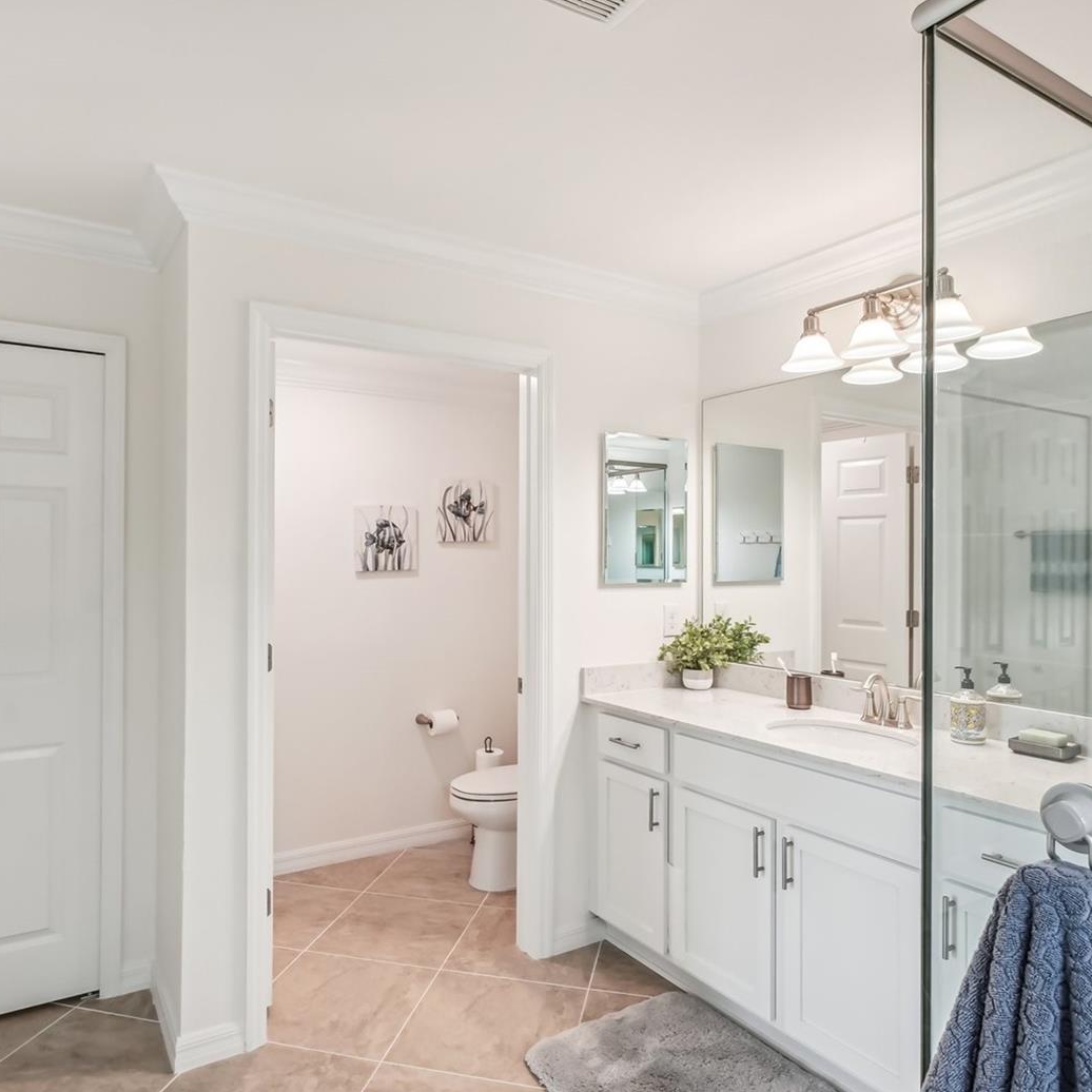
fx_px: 749
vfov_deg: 72.1
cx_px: 512
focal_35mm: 21
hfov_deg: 72.1
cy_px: 543
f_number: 8
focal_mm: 16
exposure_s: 1/30
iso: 400
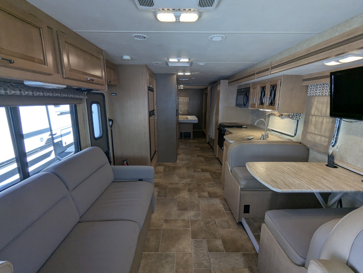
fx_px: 168
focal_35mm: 16
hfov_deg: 94.4
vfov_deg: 78.2
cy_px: 136
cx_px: 182
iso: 158
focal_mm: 2.35
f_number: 2.2
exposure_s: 1/130
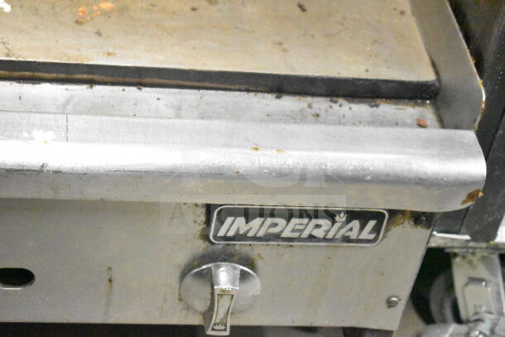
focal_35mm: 82
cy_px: 168
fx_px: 1157
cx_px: 252
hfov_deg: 24.6
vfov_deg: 16.6
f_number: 5.6
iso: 25600
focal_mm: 55
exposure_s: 1/100
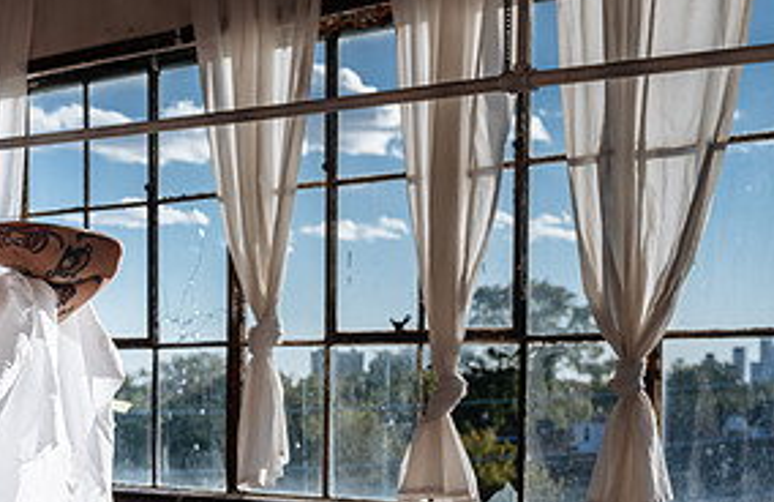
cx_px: 129
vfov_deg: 14.0
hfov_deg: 21.3
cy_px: 472
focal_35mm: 95
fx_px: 2025
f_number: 7.1
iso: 100
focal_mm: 55.5
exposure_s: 1/125
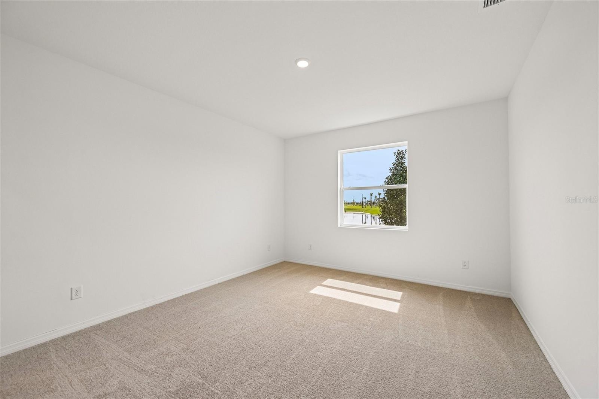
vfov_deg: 81.2
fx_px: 233
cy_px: 200
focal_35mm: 14
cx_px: 300
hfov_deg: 104.3
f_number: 8
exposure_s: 1/320
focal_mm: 14
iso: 400
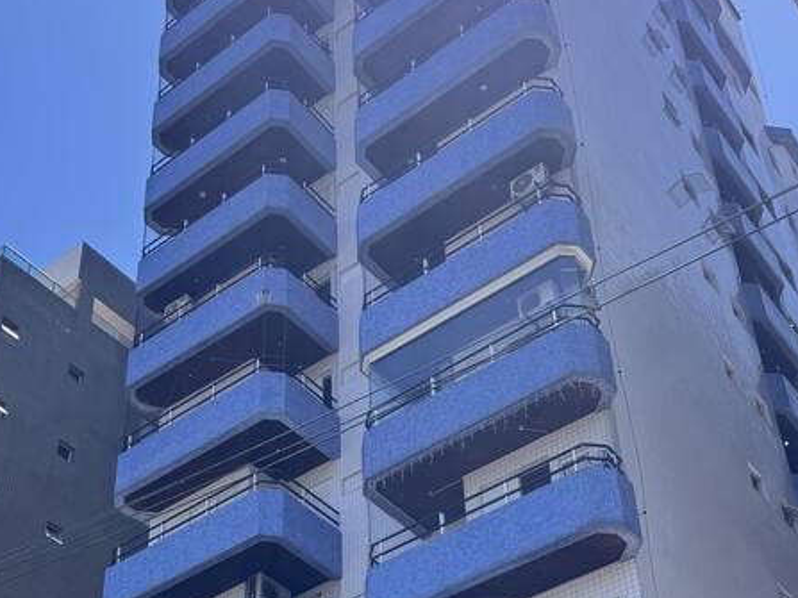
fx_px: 1337
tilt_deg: +36.0
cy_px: 555
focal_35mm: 58
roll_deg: +1.8
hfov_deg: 33.2
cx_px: 355
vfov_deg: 24.4
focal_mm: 6.76
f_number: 1.78
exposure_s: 1/1366
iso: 80
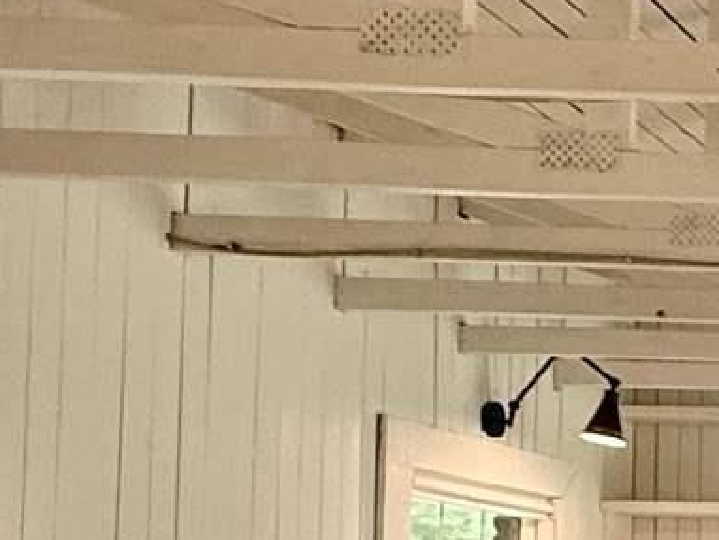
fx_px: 1559
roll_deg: -1.3
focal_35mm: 75
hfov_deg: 18.7
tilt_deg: +1.8
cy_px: 640
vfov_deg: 18.7
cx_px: 1366
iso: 320
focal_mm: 2.22
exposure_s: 1/60
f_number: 2.2
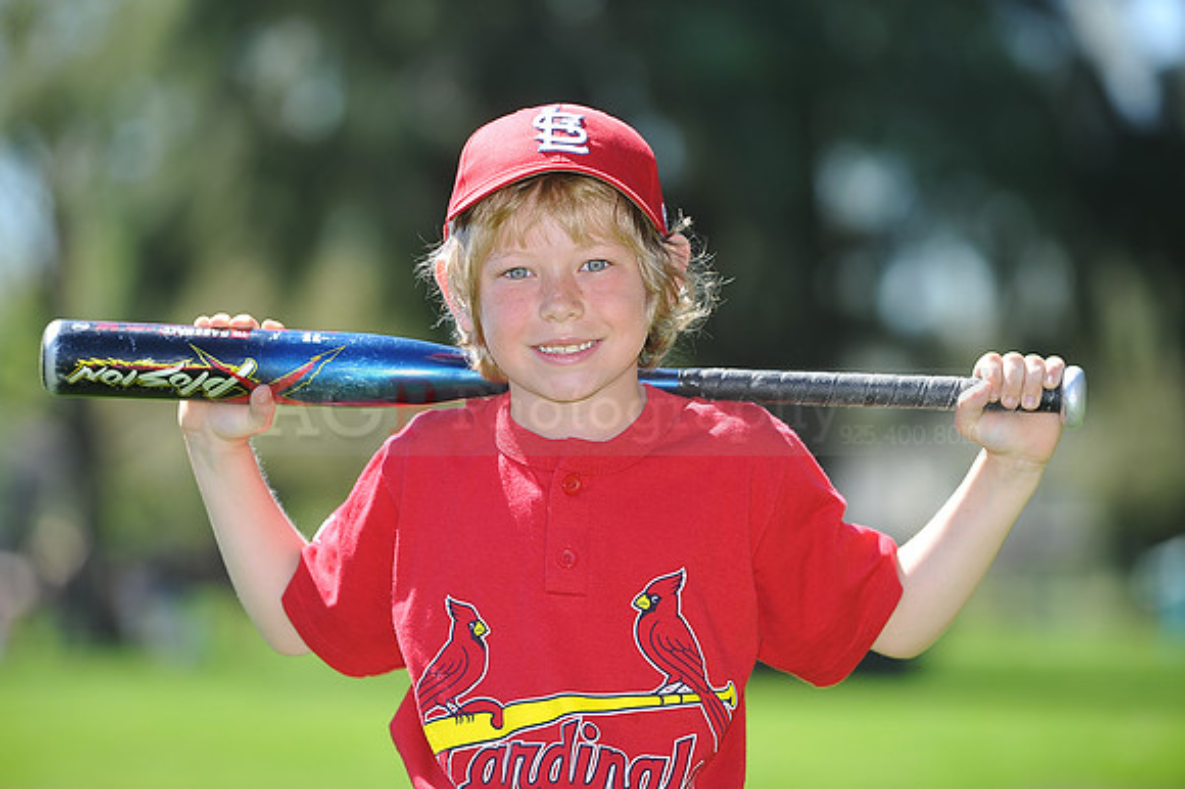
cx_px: 592
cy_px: 394
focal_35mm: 200
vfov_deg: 6.9
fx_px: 6579
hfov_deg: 10.3
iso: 200
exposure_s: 1/500
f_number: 4.5
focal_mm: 200
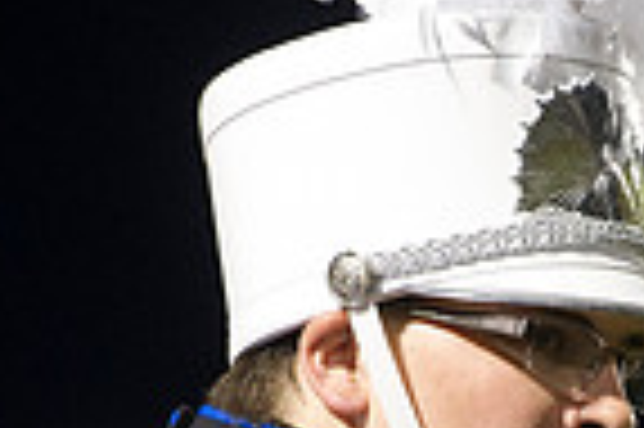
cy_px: 568
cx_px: 662
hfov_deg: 2.5
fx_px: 14491
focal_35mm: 811
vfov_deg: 1.7
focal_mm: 200
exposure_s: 1/125
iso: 3200
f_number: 3.5
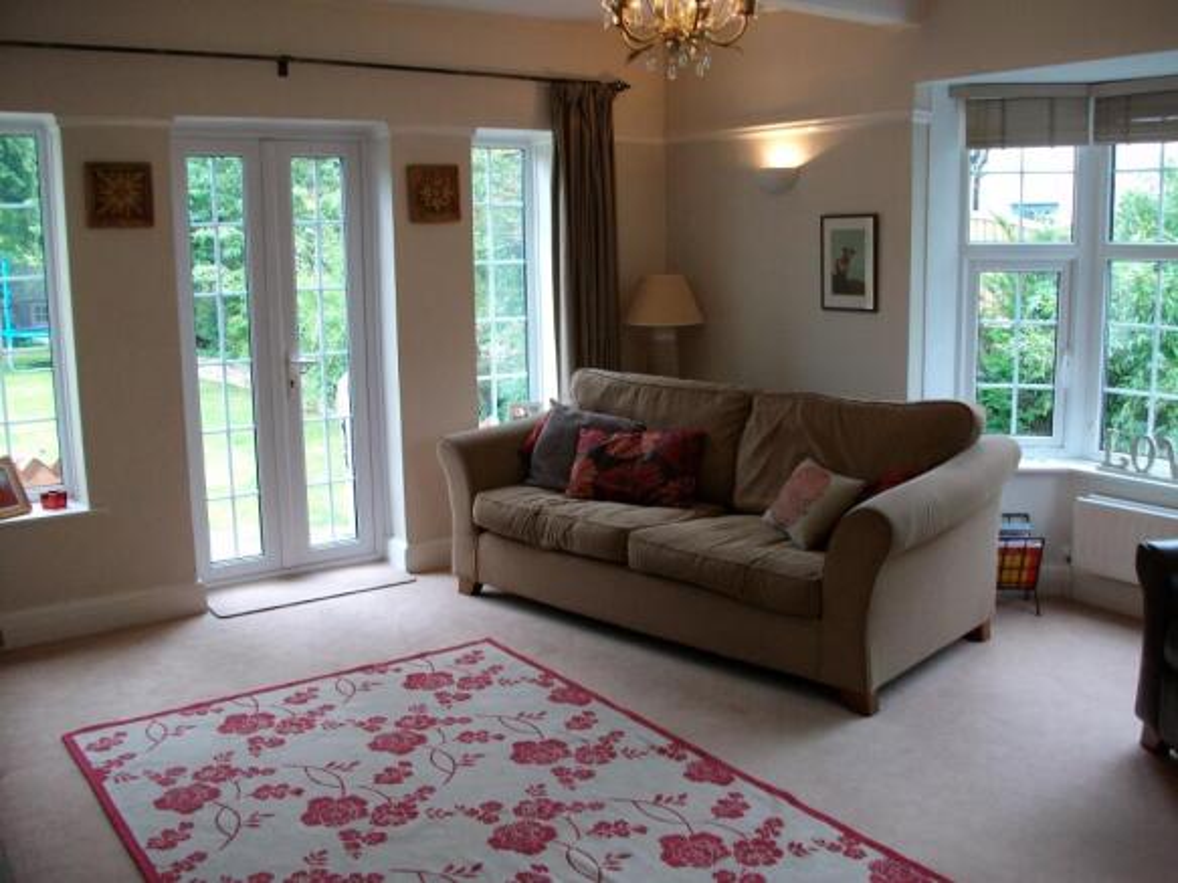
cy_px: 442
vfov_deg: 44.1
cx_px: 589
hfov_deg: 56.8
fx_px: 1089
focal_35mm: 32
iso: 134
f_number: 2.9
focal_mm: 5.7
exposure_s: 1/40
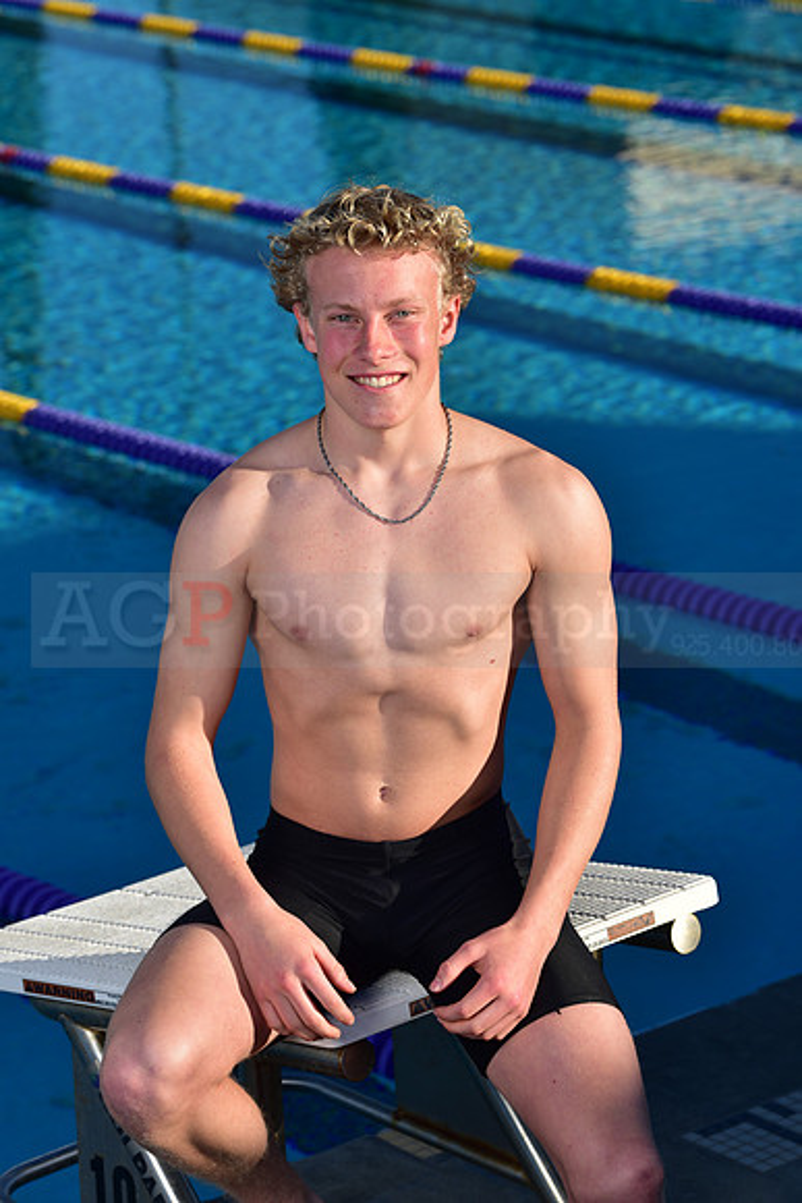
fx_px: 4074
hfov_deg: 11.2
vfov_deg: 16.8
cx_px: 401
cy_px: 602
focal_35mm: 122
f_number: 7.1
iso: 64
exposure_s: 1/250
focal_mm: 122
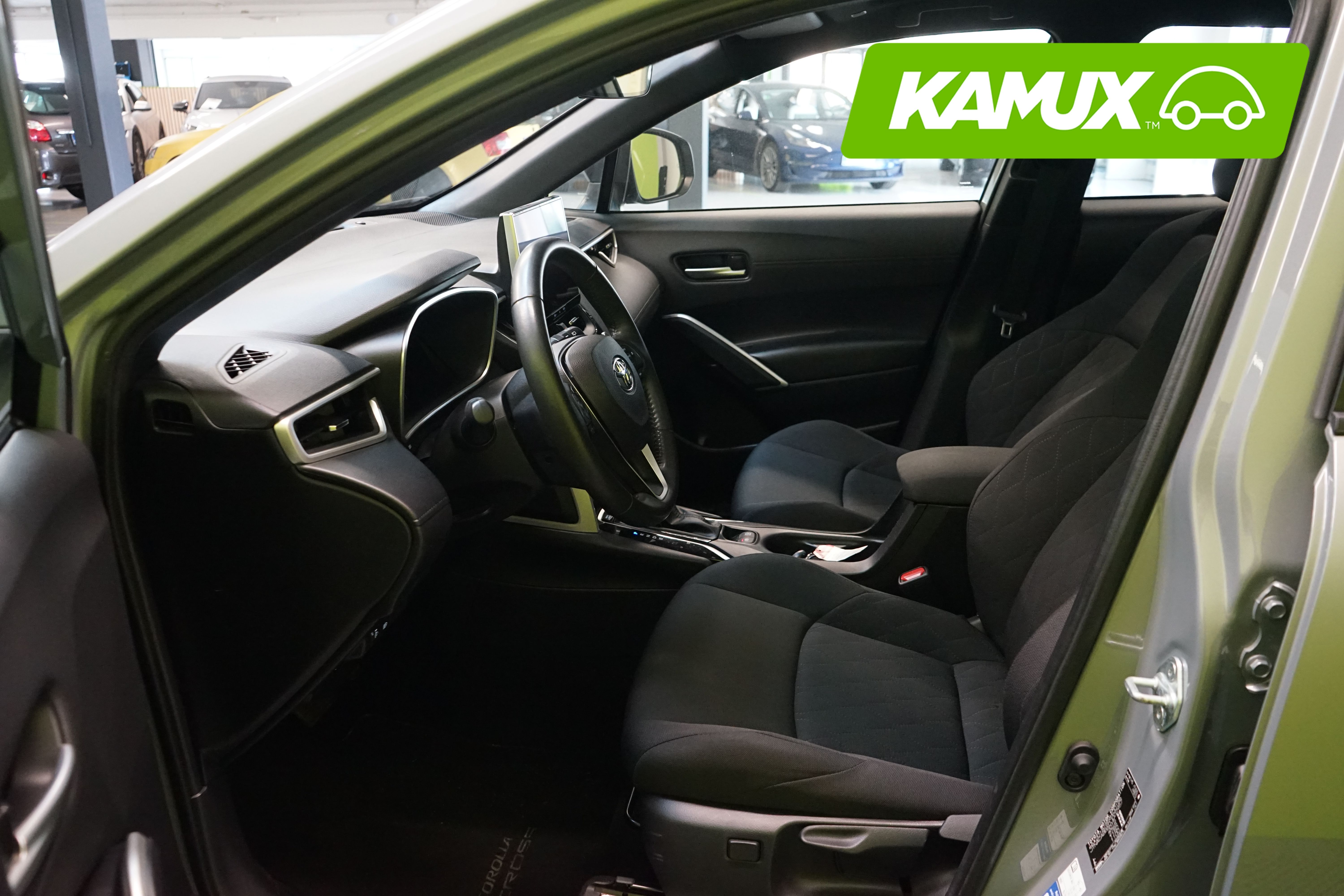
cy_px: 448
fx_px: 1045
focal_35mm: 28
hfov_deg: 65.5
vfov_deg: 46.4
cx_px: 672
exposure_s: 1/30
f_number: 6.3
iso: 5000
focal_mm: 28
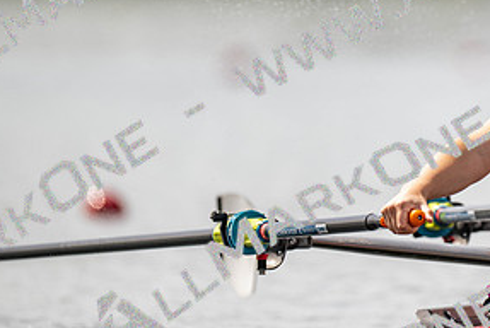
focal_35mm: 1212
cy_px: 102
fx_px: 16513
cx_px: 444
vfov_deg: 1.1
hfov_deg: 1.7
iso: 180
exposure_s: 1/2500
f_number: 4
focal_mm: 600
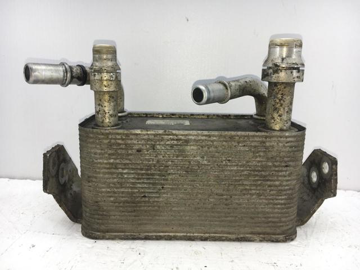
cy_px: 135
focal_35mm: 29
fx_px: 302
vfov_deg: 48.2
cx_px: 180
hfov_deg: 61.7
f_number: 2.2
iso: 25
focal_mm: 4.15
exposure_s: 1/227
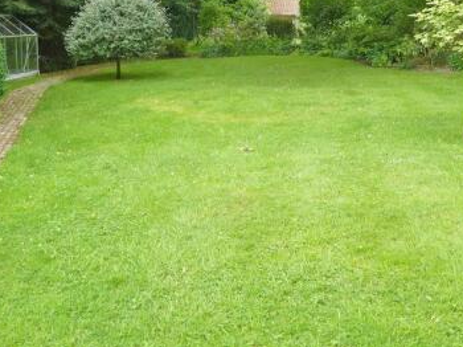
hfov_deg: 46.8
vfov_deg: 34.6
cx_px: 208
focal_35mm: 40
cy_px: 62
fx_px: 535
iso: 100
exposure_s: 1/60
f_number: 3.3
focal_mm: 4.3
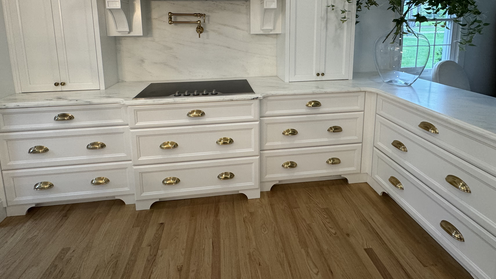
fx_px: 237
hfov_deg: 92.7
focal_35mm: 18
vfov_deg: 57.2
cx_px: 246
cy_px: 62
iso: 200
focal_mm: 2.2
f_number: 2.2
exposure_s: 1/120
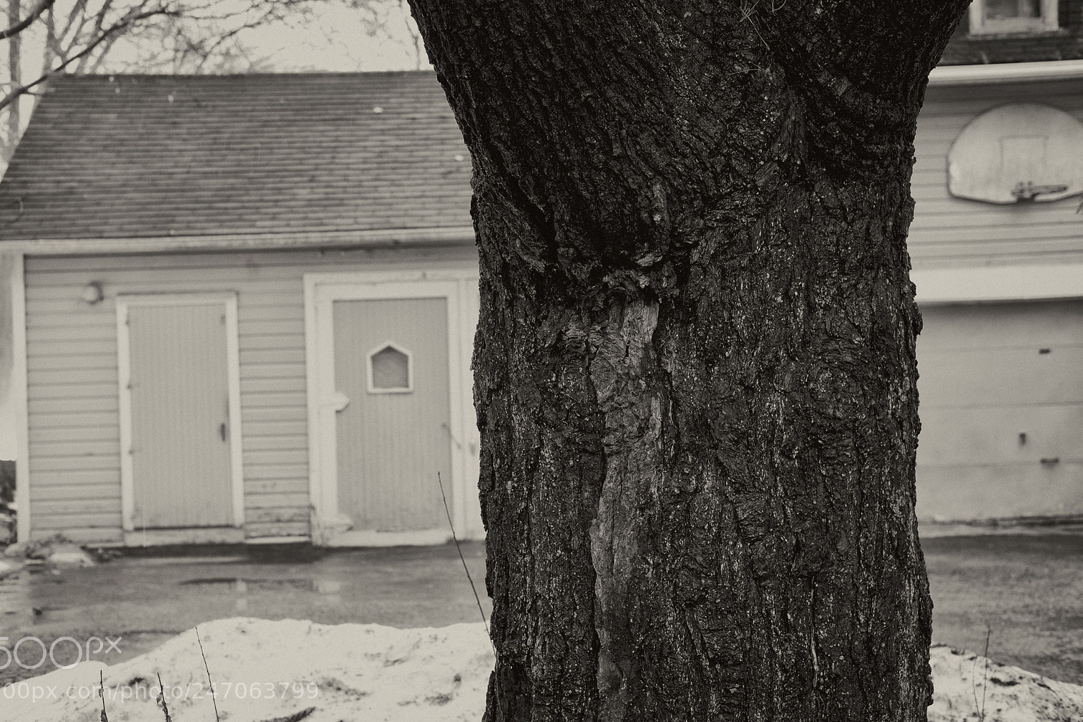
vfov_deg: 24.2
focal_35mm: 56
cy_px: 366
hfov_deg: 35.6
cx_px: 516
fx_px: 1684
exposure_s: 1/100
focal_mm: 35
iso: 320
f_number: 3.6
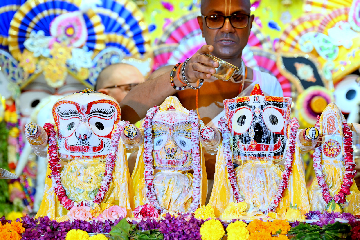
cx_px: 180
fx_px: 1300
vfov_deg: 10.6
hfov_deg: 15.8
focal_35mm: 130
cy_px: 120
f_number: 6.3
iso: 1250
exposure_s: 1/125
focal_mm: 130
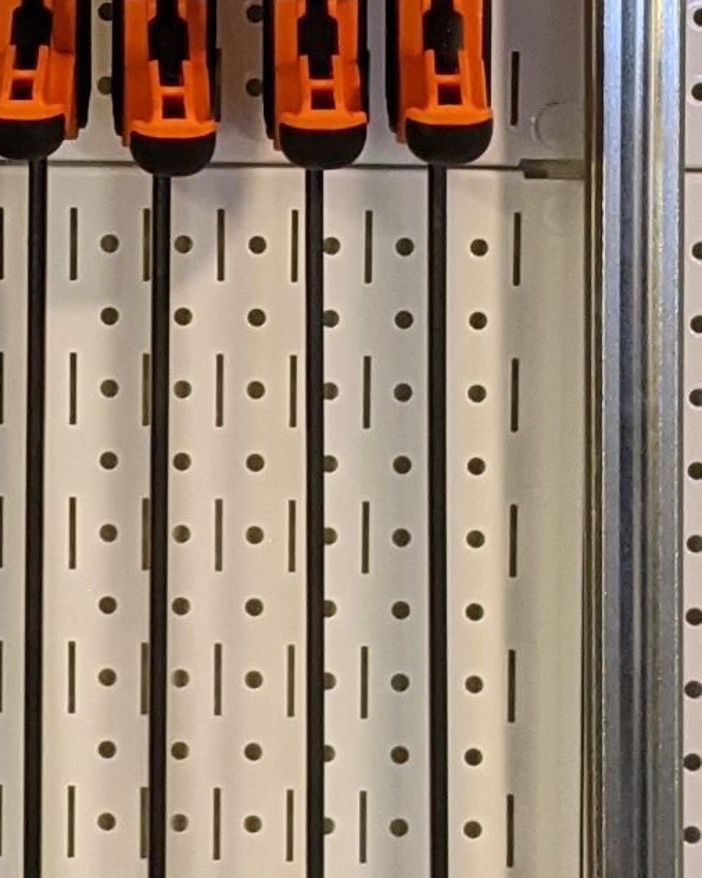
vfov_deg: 11.4
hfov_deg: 9.2
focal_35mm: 168
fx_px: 4365
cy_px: 60
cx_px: 80
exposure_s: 1/24
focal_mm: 4.44
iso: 187
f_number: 1.8
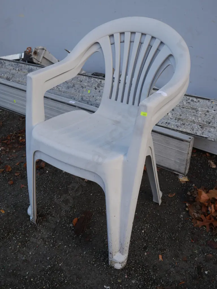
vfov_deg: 49.0
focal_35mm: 38
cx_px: 108
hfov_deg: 37.7
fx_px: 318
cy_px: 144
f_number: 4.5
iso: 200
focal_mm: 19
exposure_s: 1/125
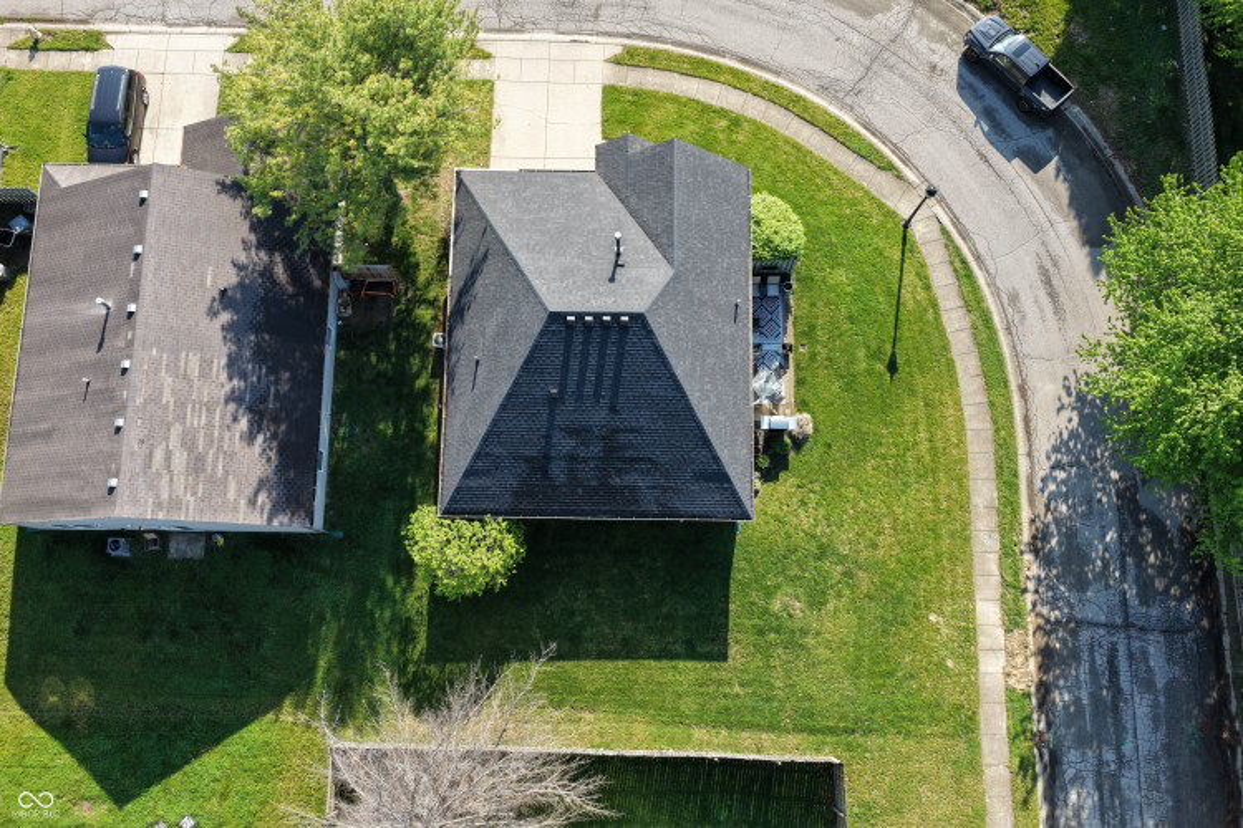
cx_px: 622
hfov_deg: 65.5
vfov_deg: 46.4
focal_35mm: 28
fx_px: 967
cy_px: 414
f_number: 2.8
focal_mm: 14.45
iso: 160
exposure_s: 1/400
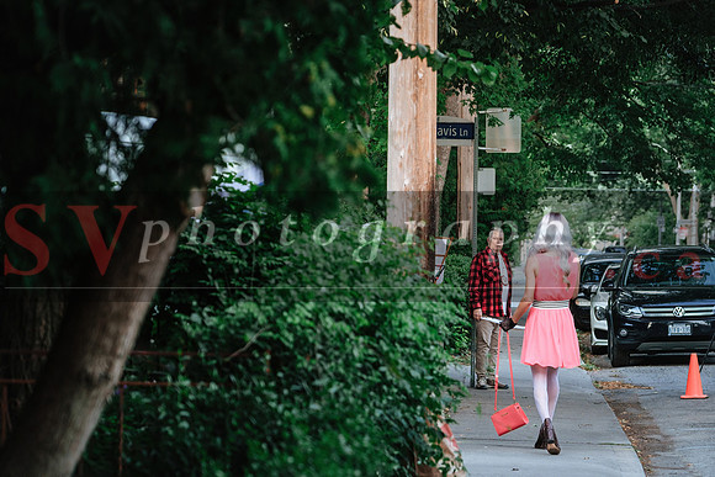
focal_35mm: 138
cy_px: 286
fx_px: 2741
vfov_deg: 9.9
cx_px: 440
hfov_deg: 14.9
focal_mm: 74.4
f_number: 3.2
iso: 800
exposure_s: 1/400
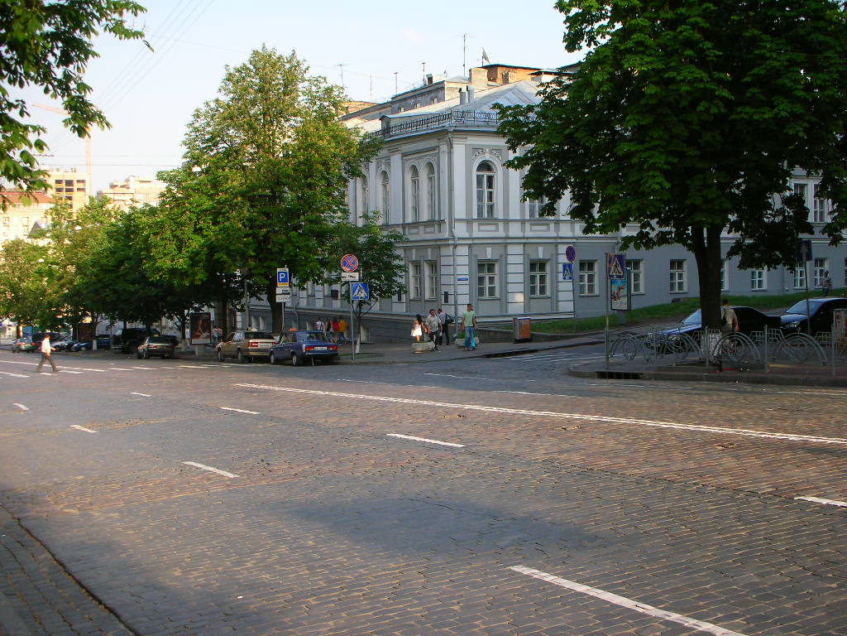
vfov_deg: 31.5
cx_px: 424
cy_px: 318
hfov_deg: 41.2
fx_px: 1126
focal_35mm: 46
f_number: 3.5
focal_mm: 7.7
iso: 50
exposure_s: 1/230
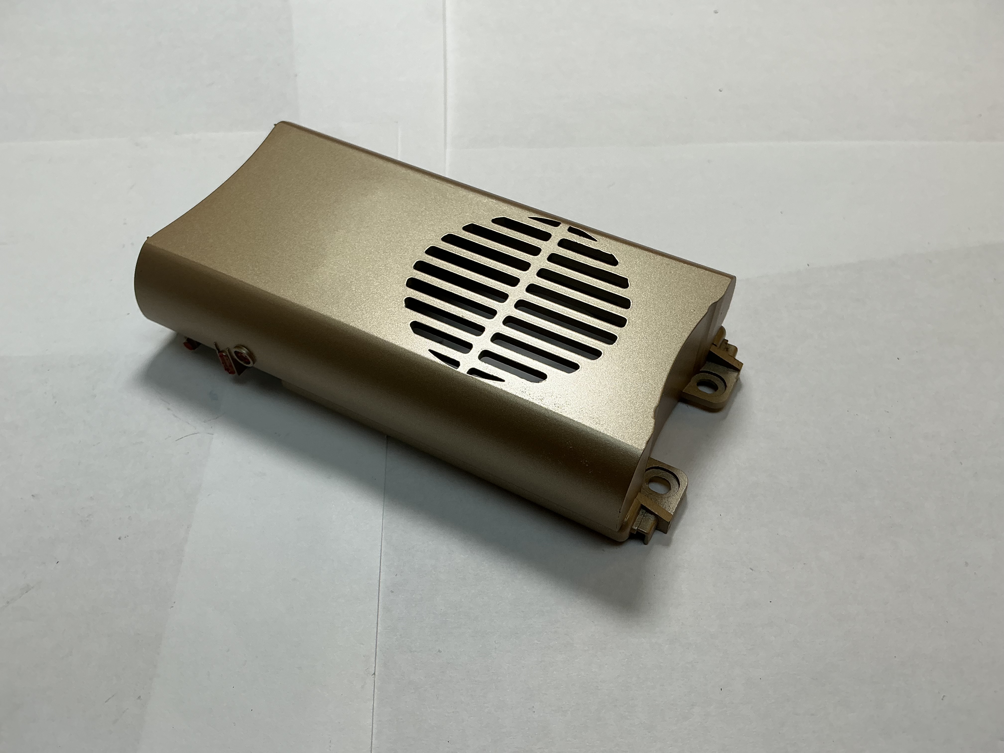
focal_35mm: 29
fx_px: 841
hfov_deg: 61.7
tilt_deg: -53.6
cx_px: 502
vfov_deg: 48.2
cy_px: 376
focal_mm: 3
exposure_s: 1/236
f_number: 1.8
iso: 20
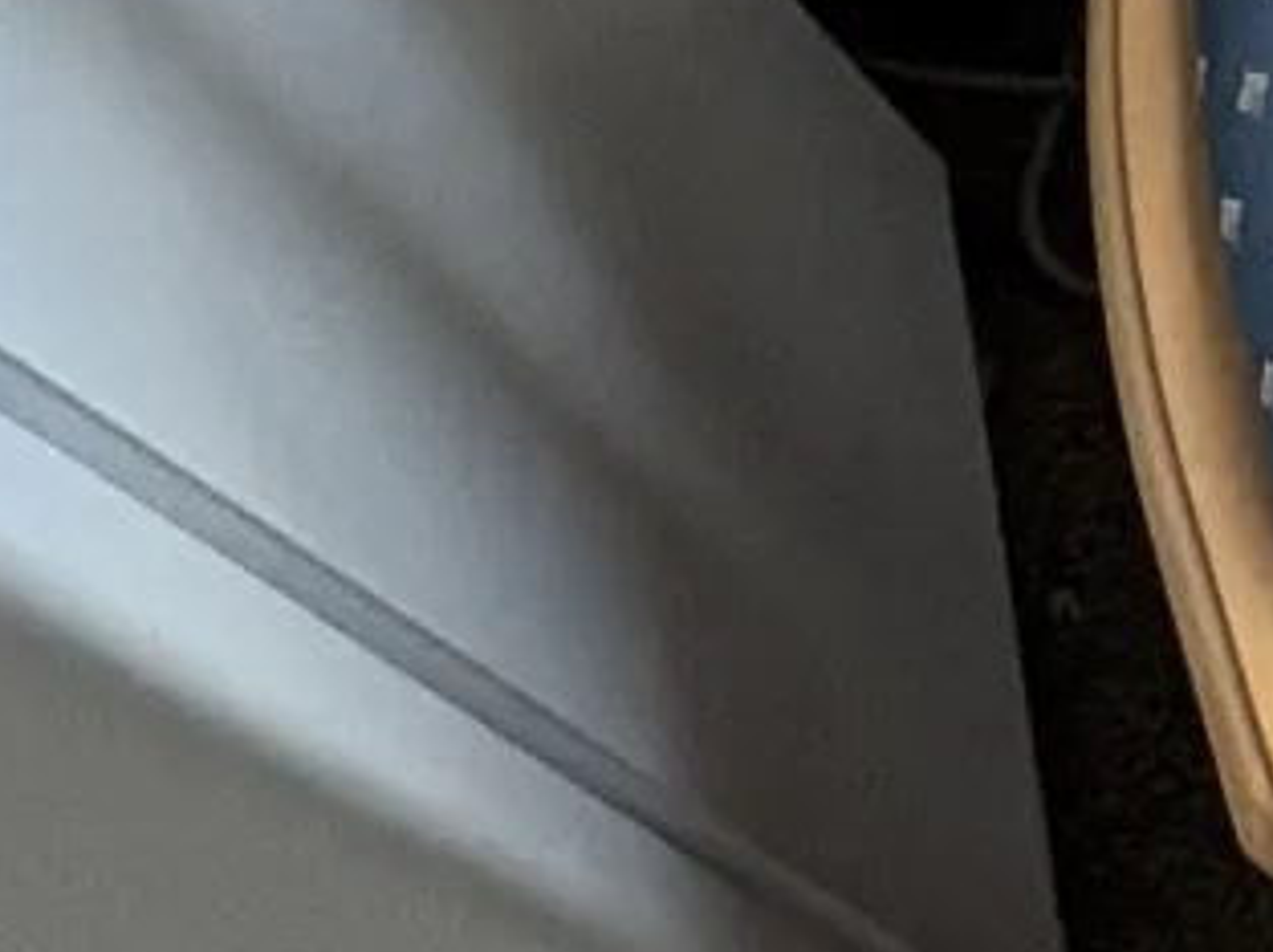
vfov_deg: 13.5
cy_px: -1196
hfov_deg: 14.8
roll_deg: -1.9
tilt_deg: -39.4
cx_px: 3010
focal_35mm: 86
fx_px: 3159
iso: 250
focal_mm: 2.22
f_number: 2.2
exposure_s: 1/94
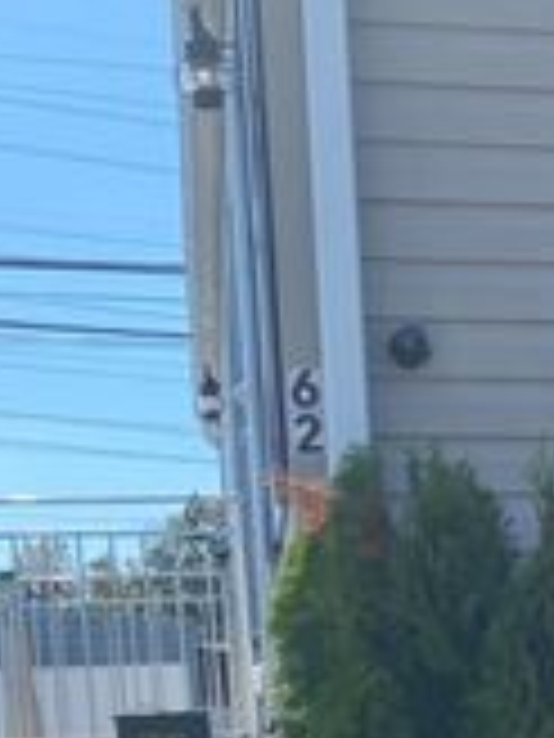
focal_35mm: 106
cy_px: 835
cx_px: 946
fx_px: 2262
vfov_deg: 17.8
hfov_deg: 12.9
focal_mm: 4.25
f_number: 1.8
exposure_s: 1/1522
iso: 32
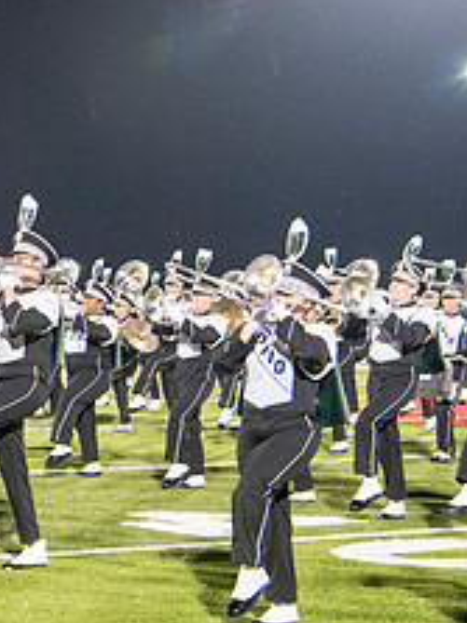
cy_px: 348
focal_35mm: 115
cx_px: -324
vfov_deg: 17.1
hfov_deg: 12.0
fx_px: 2071
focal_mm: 46
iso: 5000
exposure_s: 1/125
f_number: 5.6
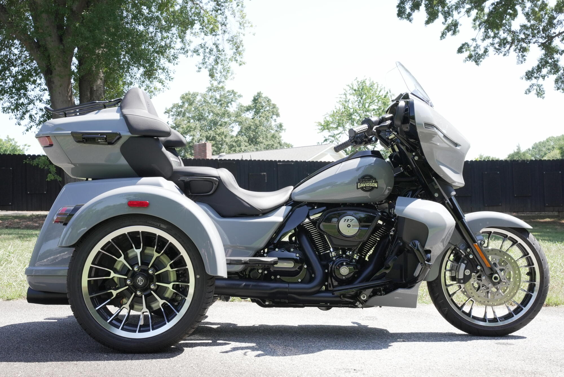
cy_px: 188
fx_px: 763
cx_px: 282
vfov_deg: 27.7
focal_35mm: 49
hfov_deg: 40.5
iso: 1250
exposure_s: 1/250
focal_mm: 48.7
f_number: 11
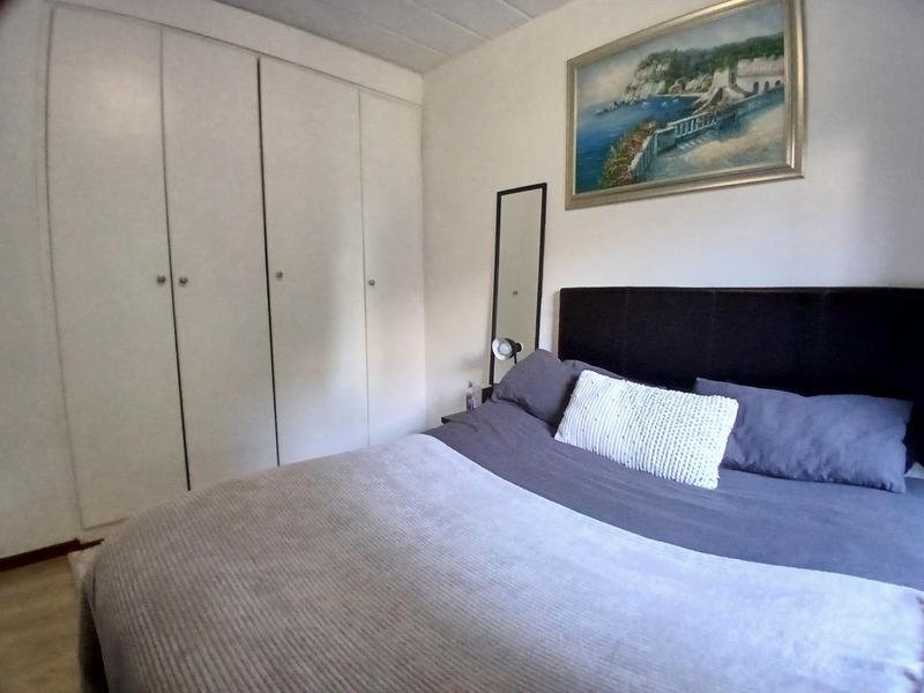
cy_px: 346
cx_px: 462
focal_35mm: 17
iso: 400
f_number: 2.2
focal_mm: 1.4
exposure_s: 1/25
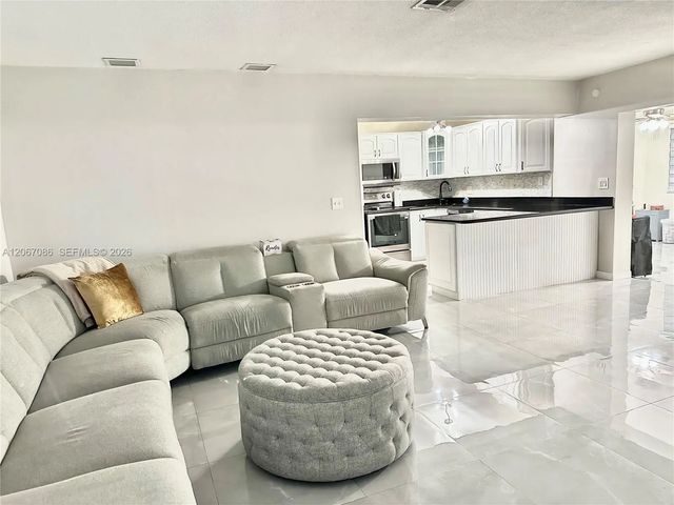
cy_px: 252
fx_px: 467
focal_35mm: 24
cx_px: 337
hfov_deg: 71.6
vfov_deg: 56.8
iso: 500
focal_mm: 6.86
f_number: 1.78
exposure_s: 1/60
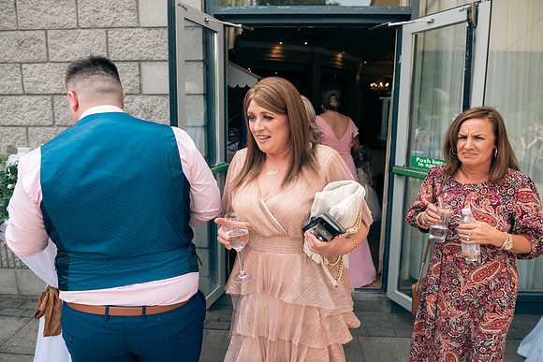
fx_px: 362
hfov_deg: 73.7
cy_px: 181
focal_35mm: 24
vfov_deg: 53.2
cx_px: 272
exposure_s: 1/200
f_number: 5
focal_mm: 24
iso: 100
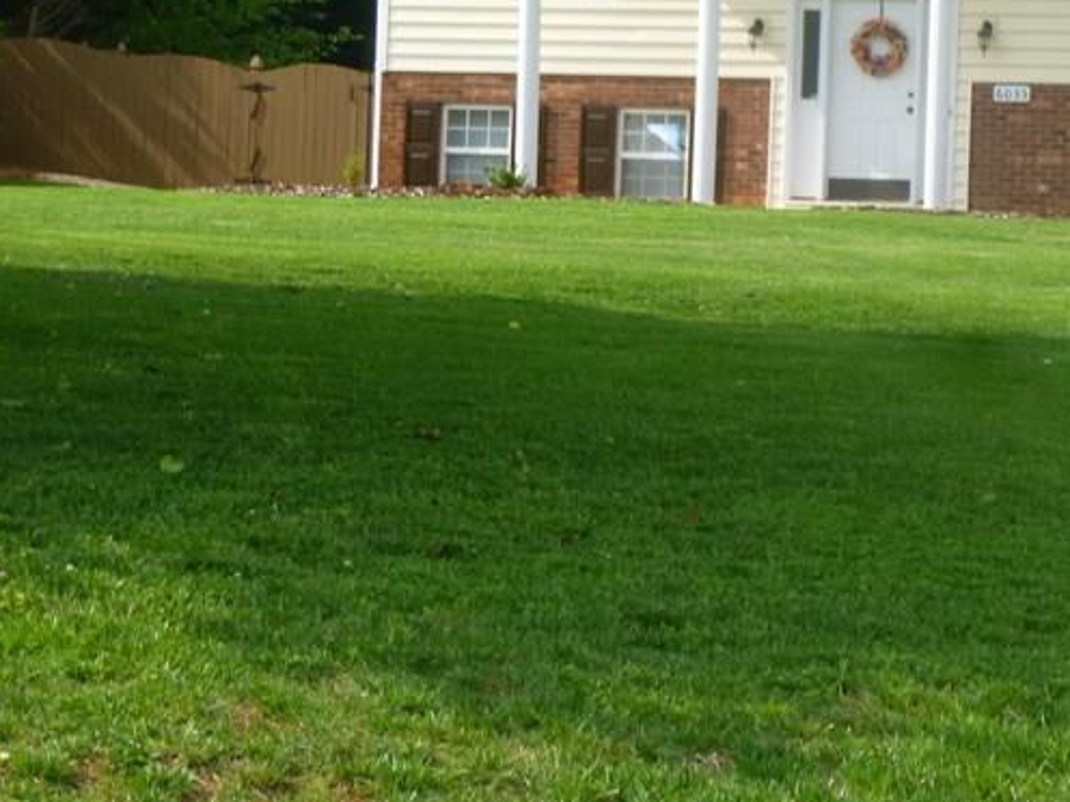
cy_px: 110
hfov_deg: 14.9
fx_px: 4080
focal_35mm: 132
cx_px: 802
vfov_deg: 11.2
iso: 100
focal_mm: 11.5
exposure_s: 1/320
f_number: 4.5
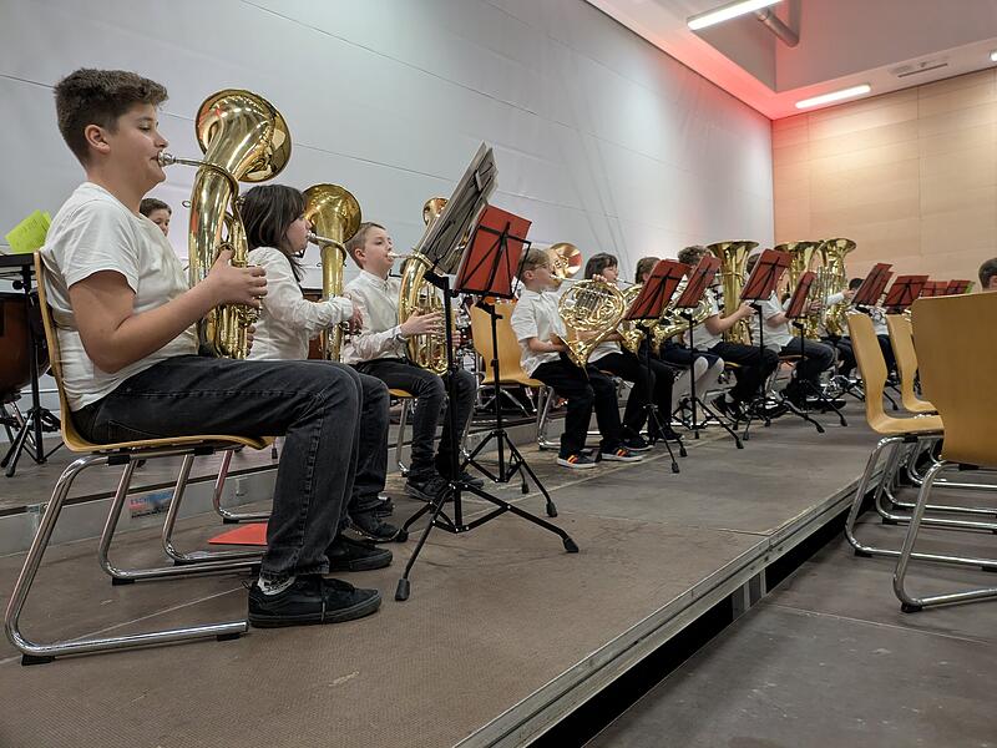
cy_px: 374
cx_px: 498
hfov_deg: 69.4
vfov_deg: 54.9
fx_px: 720
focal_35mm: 25
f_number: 1.89
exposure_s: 1/33.3
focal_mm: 5.43
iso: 478
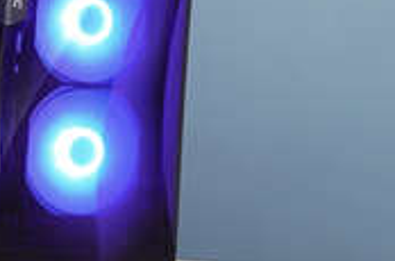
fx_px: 2081
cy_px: 20
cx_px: 18
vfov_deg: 7.2
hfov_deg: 10.8
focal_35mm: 190
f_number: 9
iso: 100
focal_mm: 55
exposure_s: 2
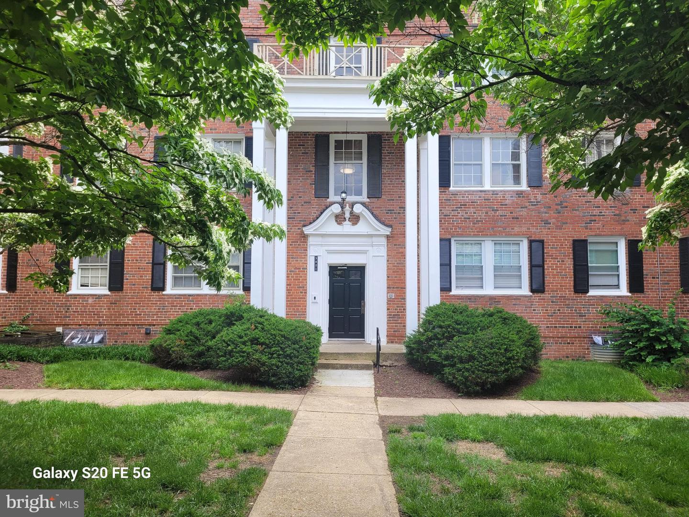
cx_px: 344
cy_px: 258
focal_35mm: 26
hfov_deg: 67.3
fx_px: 518
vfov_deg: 53.1
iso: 40
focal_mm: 5.4
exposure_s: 1/536
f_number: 1.8
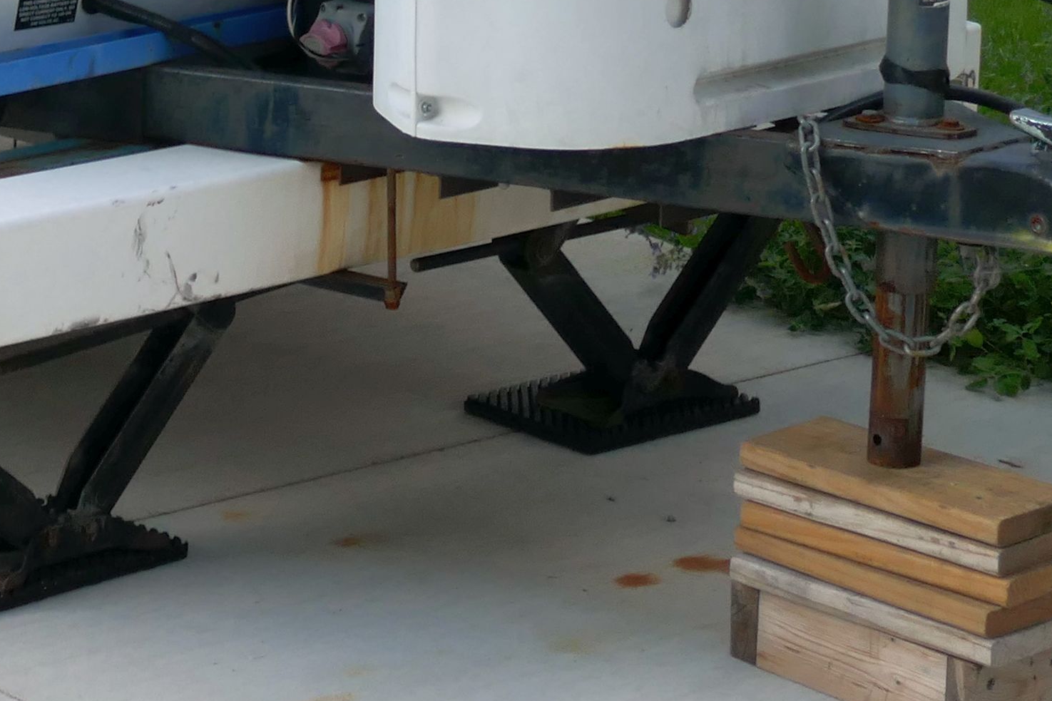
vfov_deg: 9.3
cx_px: -125
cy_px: -501
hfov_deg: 14.2
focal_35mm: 141
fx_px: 4120
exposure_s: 1/800
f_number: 3.6
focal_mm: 13.8
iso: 125
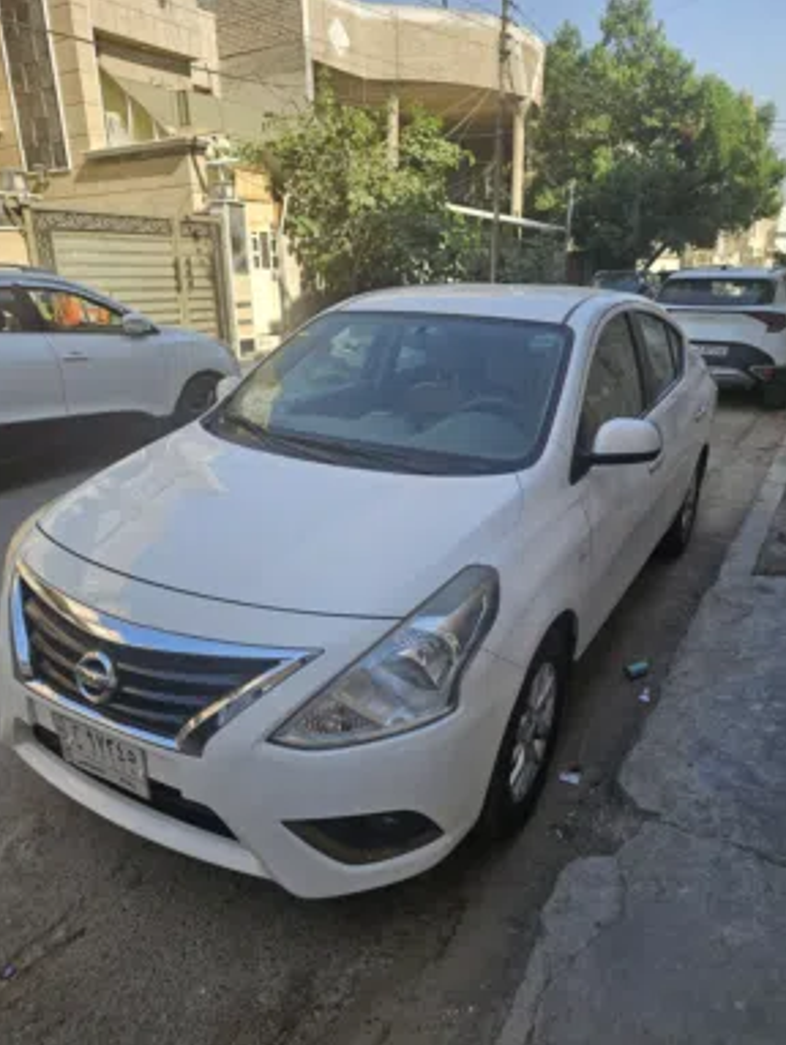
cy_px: 543
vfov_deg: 71.5
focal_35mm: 24
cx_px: 388
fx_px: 725
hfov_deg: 56.9
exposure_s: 1/301
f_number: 1.7
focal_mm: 6.3
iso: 10
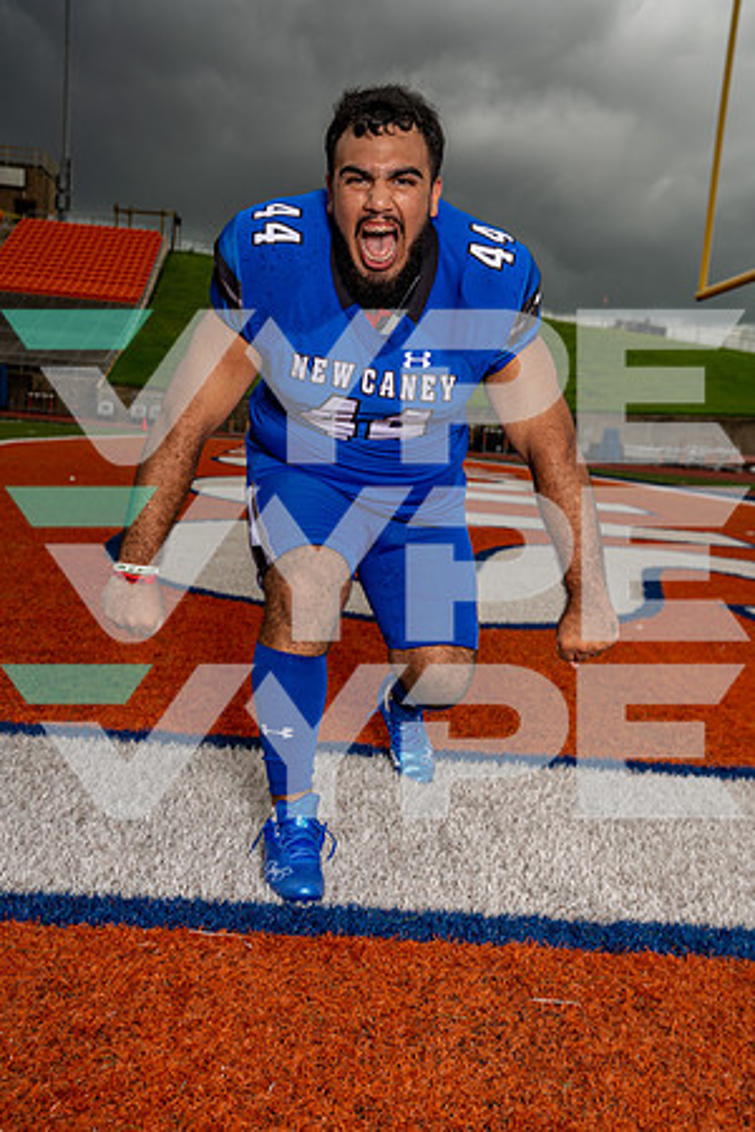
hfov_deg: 35.1
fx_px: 1195
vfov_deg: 50.7
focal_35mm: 38
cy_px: 566
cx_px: 378
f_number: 5.6
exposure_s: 1/250
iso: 100
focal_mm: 38
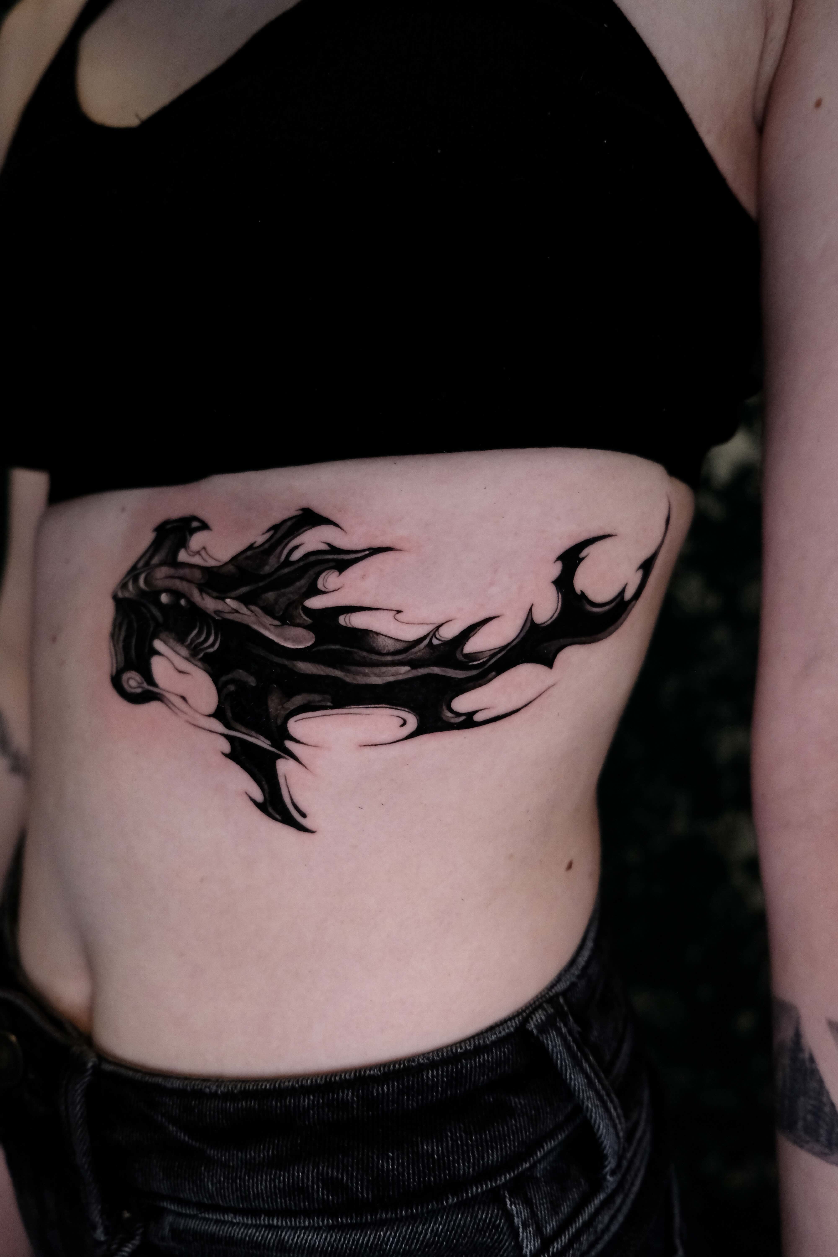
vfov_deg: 67.4
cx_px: 419
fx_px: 943
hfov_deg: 47.9
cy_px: 628
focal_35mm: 27
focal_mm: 18
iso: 2500
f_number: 2.8
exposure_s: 1/125
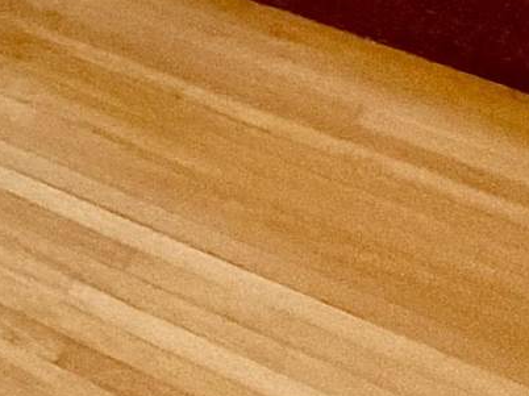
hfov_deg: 9.3
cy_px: -432
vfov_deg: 12.1
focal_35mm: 107
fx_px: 1634
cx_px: -1374
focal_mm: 2.22
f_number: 2.2
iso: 500
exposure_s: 1/60
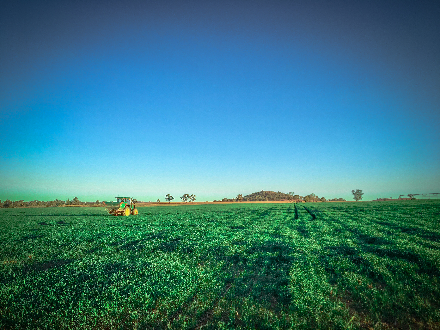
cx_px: 220
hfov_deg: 61.7
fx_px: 369
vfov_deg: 48.2
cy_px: 165
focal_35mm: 29
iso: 25
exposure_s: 1/693
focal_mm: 4.15
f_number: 2.2
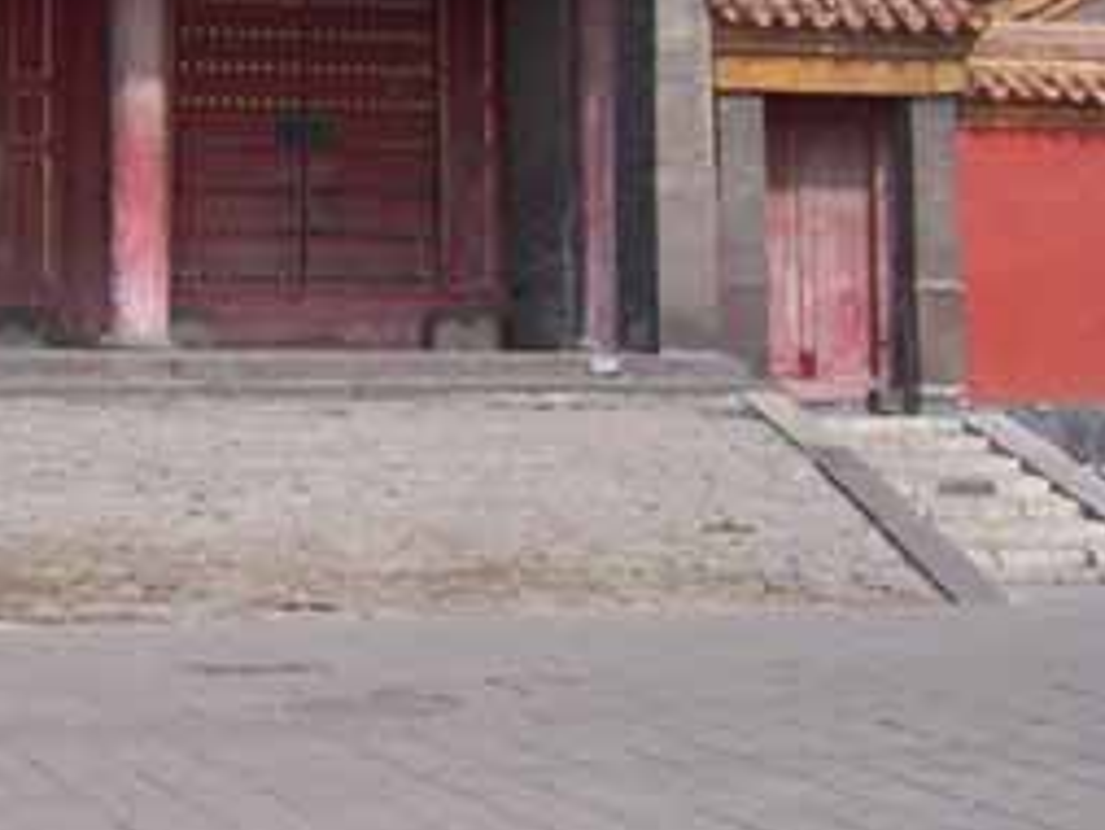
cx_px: -127
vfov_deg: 16.0
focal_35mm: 90
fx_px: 2874
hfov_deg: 20.7
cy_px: -39
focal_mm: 6.3
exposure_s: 1/500
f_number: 4
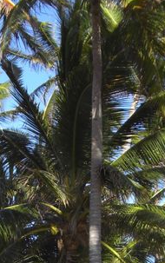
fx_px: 976
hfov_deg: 9.7
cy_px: 227
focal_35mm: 136
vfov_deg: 15.2
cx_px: 69
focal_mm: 6.2
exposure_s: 1/500
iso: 64
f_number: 2.7
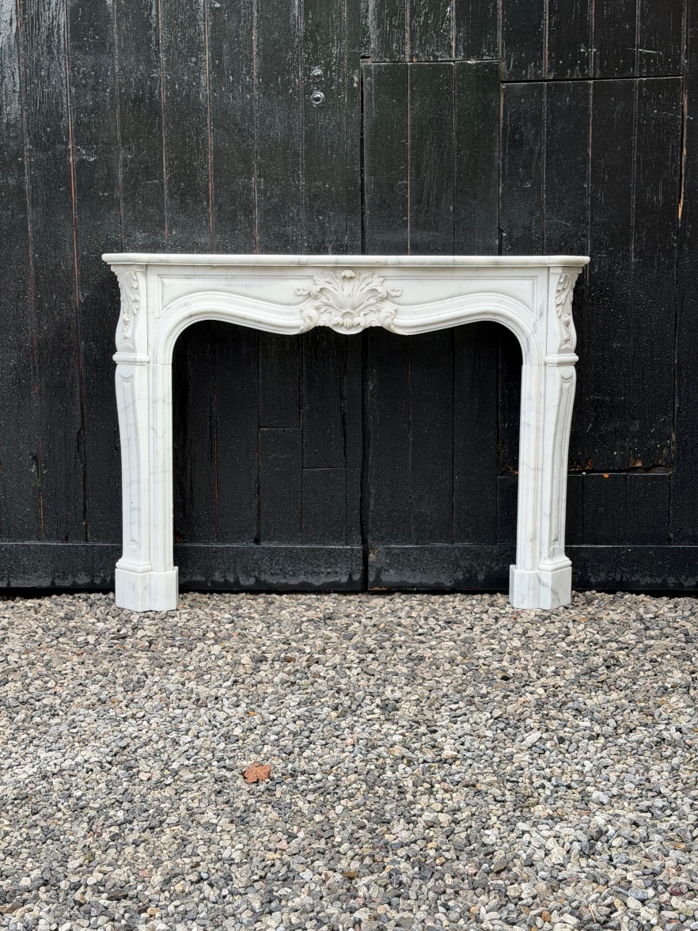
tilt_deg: -8.3
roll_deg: +0.2
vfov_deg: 38.9
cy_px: 464
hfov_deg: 29.7
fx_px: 1317
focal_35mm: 49
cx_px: 347
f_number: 1.78
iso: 64
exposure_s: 1/762
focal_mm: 6.76
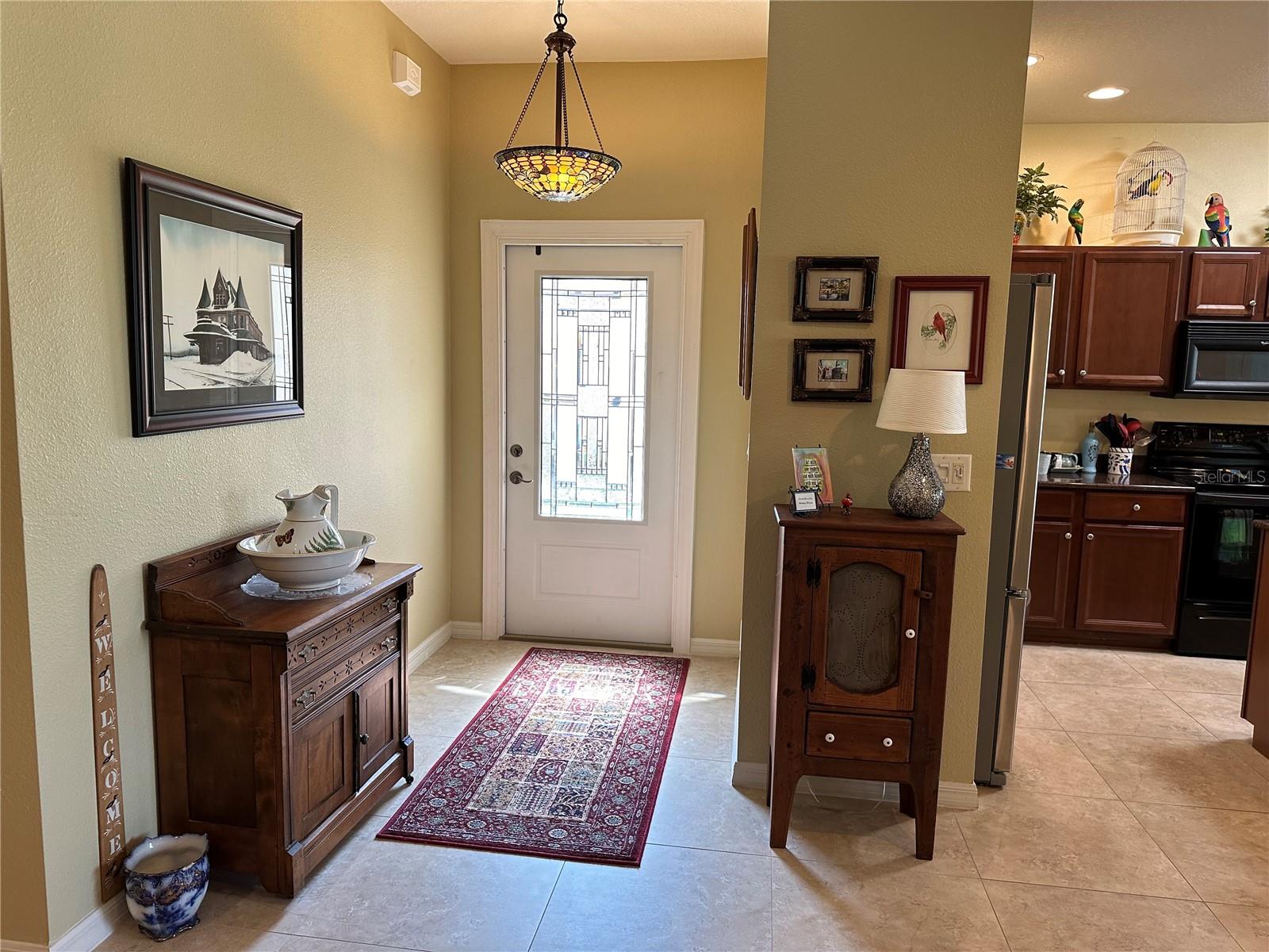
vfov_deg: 56.8
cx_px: 634
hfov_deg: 71.6
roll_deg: -1.4
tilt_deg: -6.5
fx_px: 880
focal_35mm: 24
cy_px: 476
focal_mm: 6.86
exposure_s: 1/120
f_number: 1.78
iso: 160
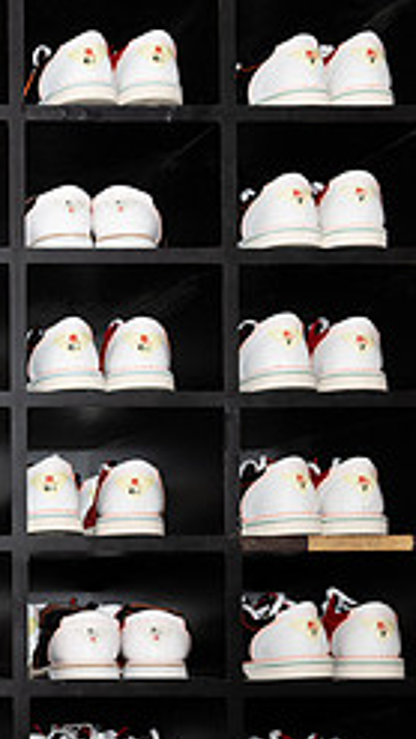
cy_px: 548
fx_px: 1823
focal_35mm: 93
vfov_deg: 22.7
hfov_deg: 11.7
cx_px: -407
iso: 1000
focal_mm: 37
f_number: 5.6
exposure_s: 1/125
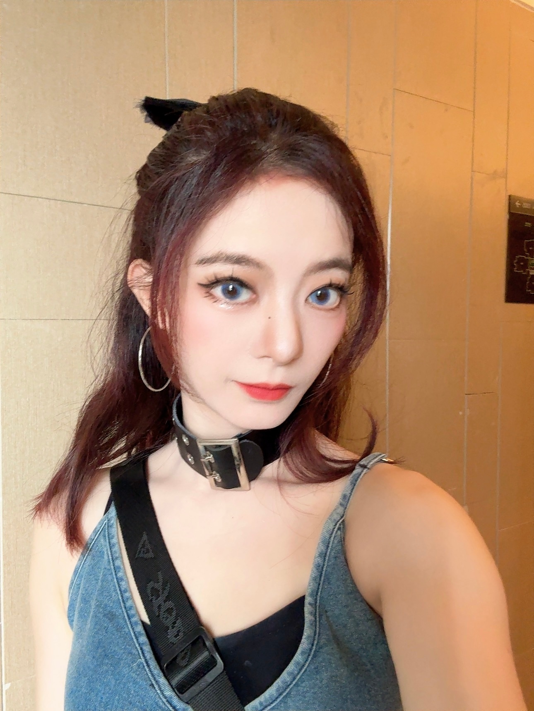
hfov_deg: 46.8
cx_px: 267
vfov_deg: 60.0
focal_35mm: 30
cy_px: 356
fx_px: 617
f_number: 1.9
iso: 250
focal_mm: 2.69
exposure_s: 1/50
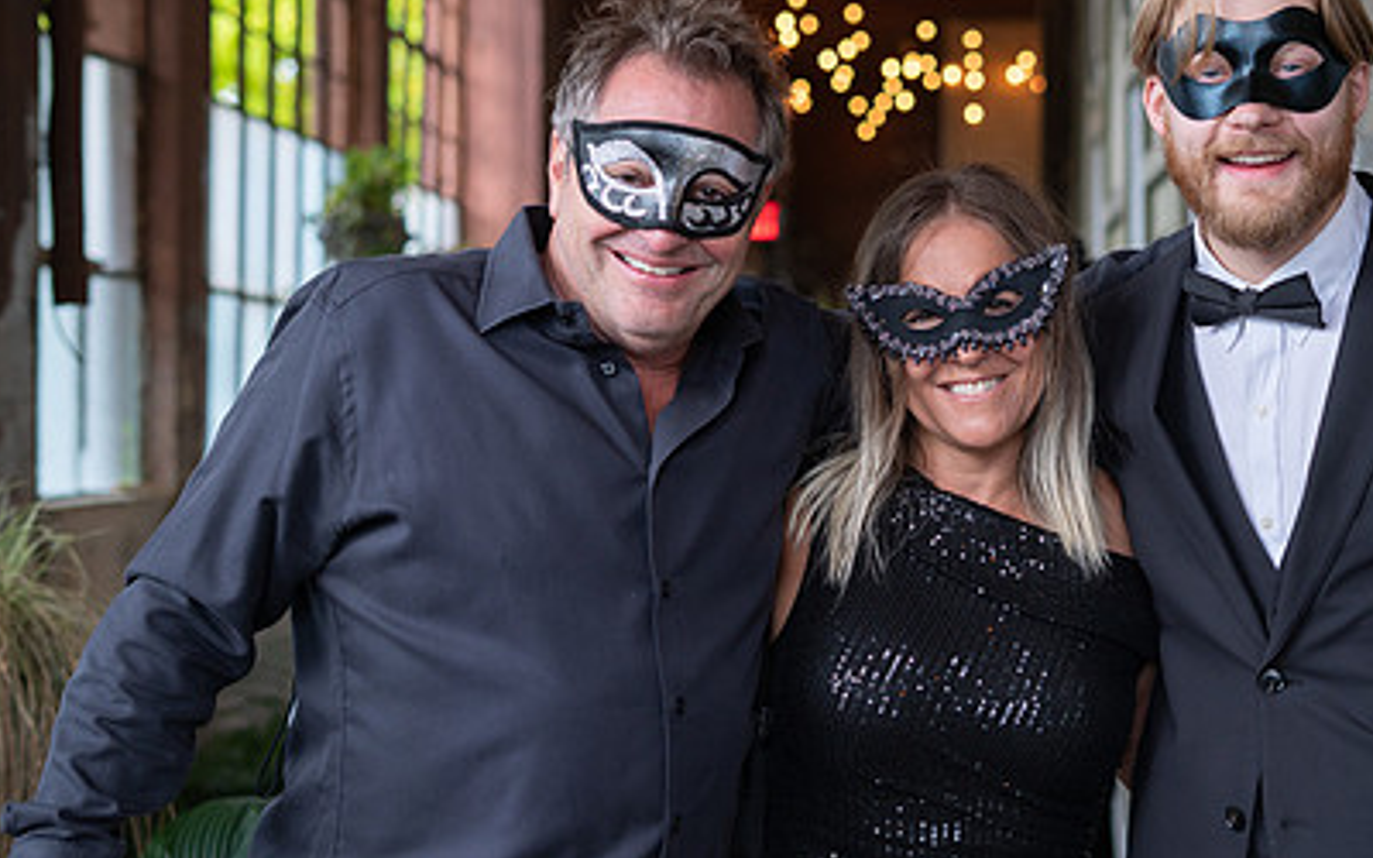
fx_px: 2769
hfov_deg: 27.7
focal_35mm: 74
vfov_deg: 17.6
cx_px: 886
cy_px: 410
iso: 400
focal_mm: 50
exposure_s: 1/100
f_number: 2.8
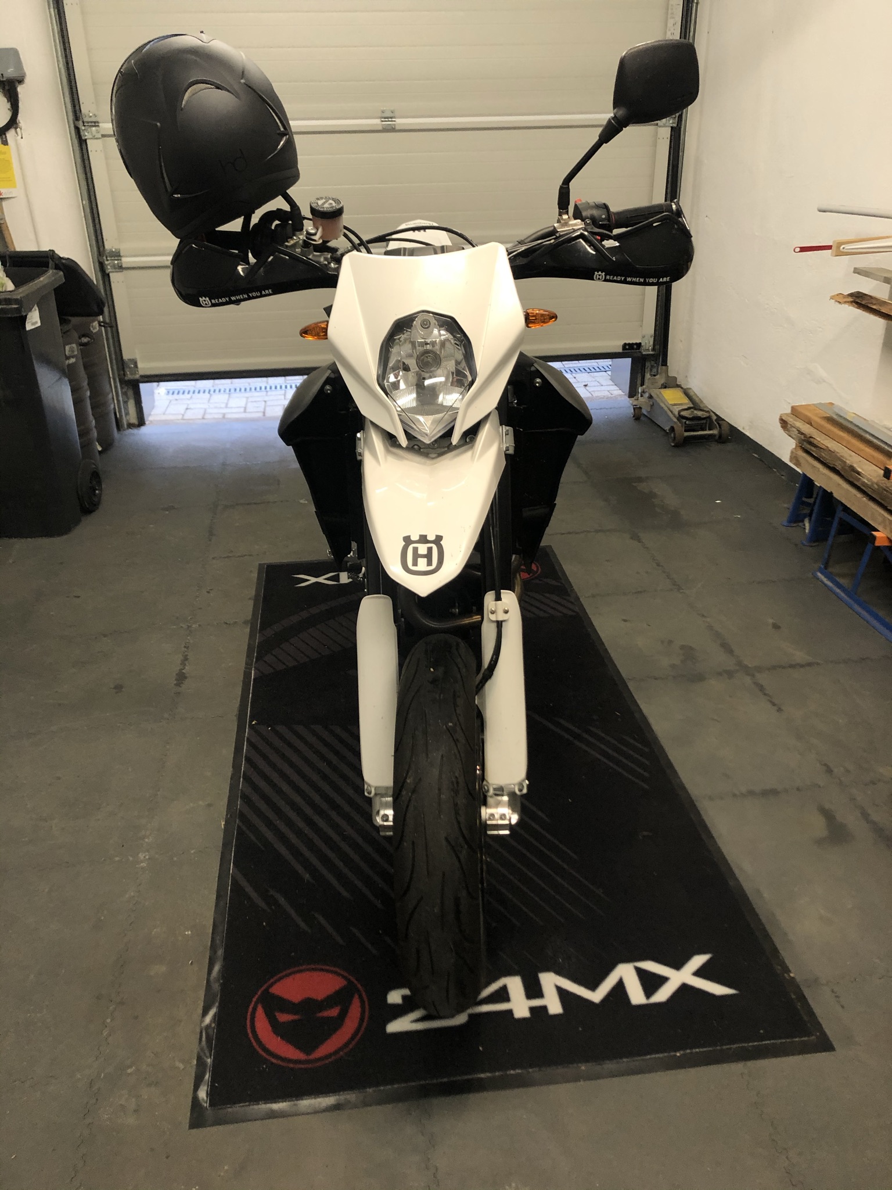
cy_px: 595
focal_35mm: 28
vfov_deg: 63.4
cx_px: 446
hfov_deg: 49.7
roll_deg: +0.5
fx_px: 962
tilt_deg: -26.6
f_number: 1.8
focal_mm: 4
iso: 32
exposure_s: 1/33
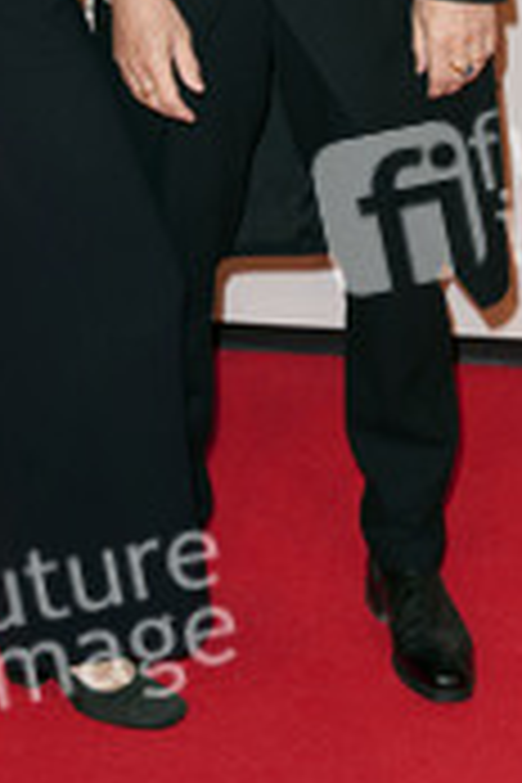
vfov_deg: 19.5
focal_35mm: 101
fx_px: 2197
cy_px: -36
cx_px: 137
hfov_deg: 13.5
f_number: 5
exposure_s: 1/320
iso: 800
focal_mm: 44
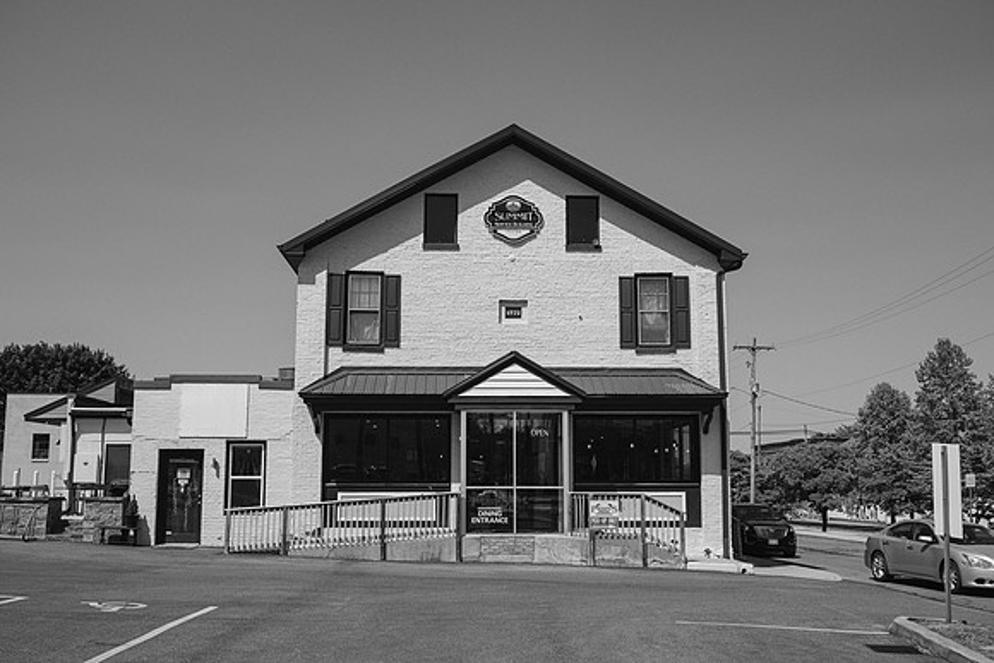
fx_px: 1022
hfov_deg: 51.9
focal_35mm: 37
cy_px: 332
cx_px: 497
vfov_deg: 36.0
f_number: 6.3
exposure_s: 1/500
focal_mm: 37
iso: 50
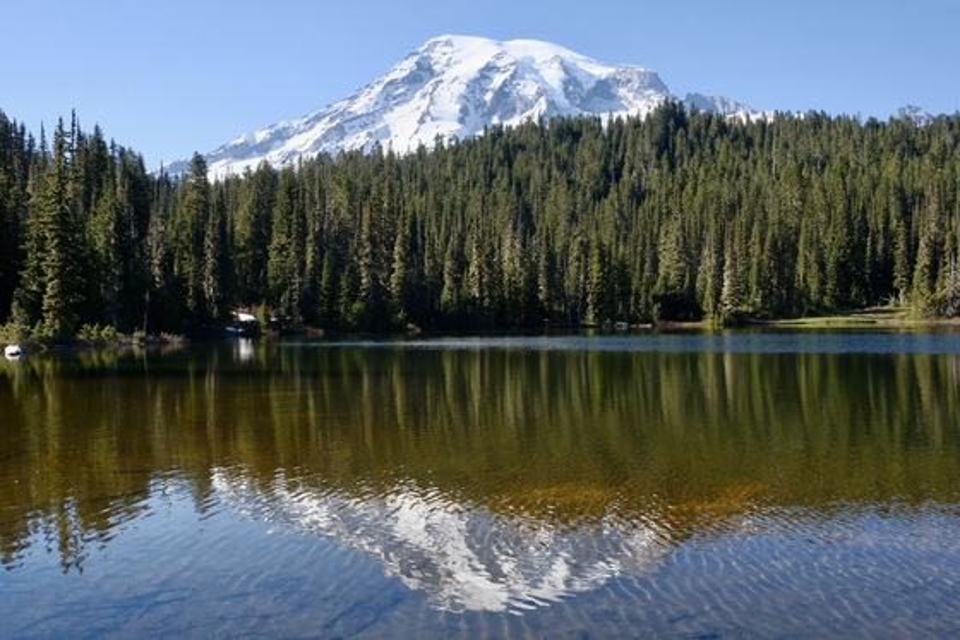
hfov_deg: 63.7
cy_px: 320
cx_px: 480
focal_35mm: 29
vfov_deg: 44.9
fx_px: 773
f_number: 11
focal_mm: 19.2
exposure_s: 1/160
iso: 400
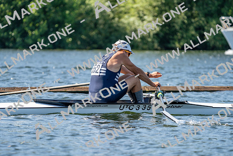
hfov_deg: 7.3
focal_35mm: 282
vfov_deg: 4.9
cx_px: 116
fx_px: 1826
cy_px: 78
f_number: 5.6
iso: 400
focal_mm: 282
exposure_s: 1/1600
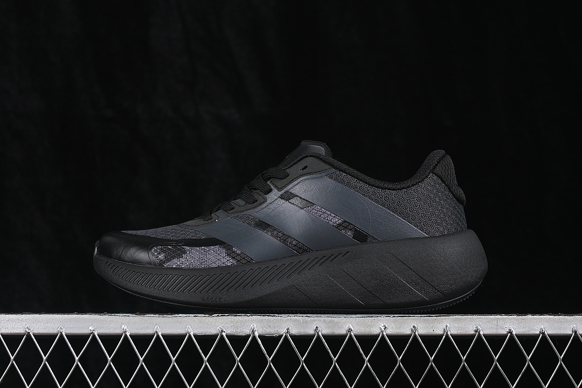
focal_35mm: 75
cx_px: 291
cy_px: 194
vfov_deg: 18.2
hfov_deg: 27.0
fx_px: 1212
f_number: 6.3
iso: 160
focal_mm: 50
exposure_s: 1/60
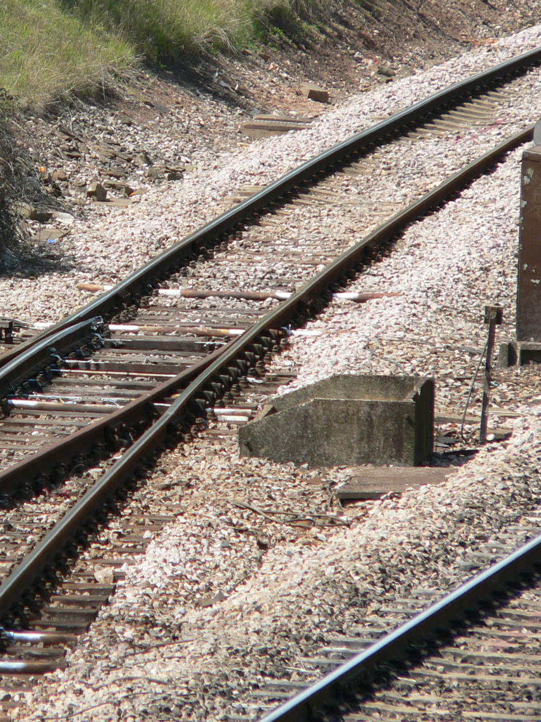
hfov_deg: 2.6
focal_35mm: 577
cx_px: 128
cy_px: 361
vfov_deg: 3.4
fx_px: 12028
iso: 80
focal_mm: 72
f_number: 4
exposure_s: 1/500
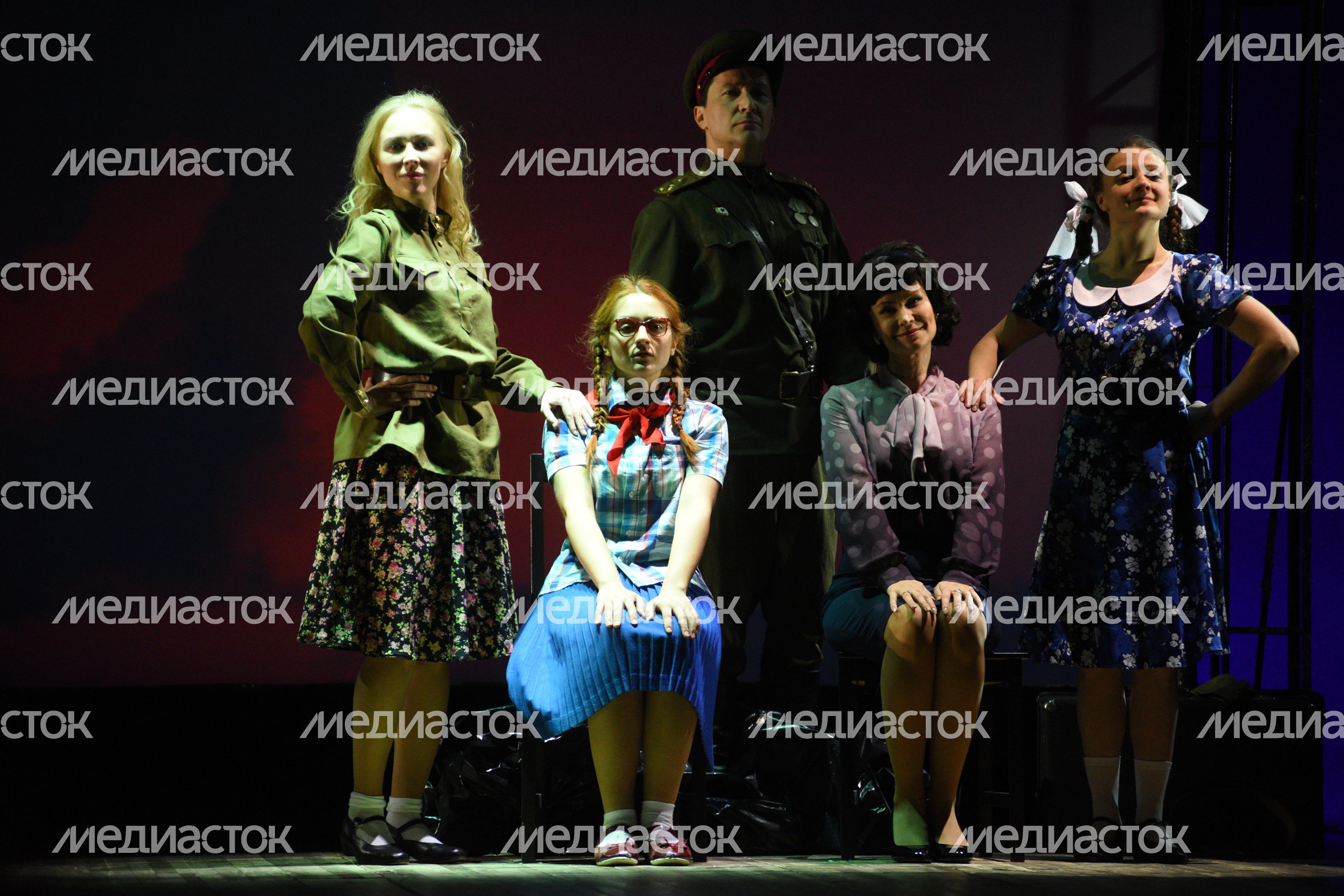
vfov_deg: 6.9
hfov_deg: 10.3
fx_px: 7469
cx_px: 672
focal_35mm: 200
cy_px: 448
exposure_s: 1/1000
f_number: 2.8
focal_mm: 200
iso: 3200
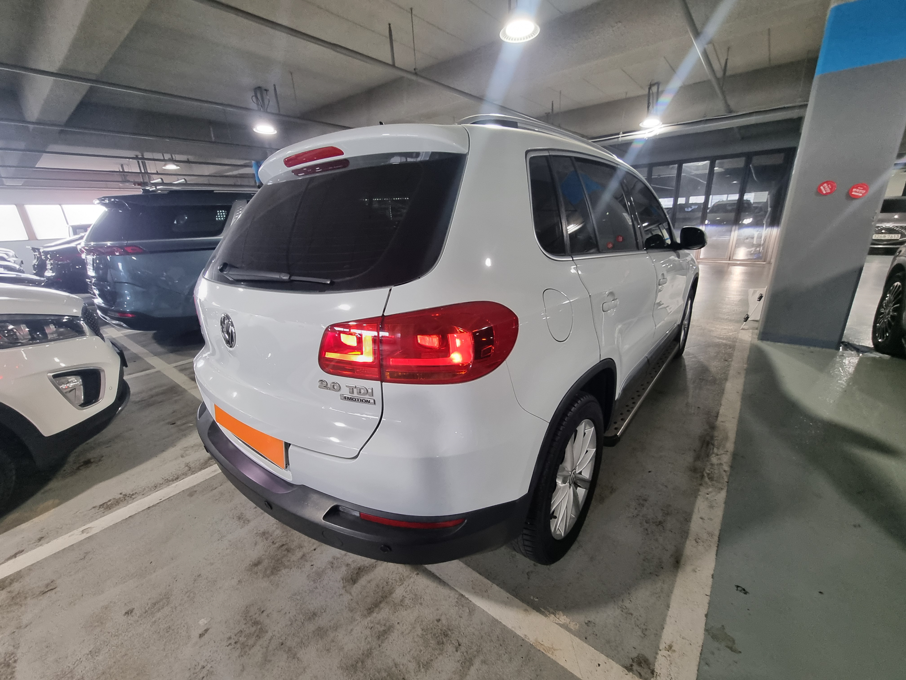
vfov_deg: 89.9
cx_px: 453
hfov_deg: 106.2
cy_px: 340
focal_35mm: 13
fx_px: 340
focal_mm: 2.2
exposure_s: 1/40
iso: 320
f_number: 2.2
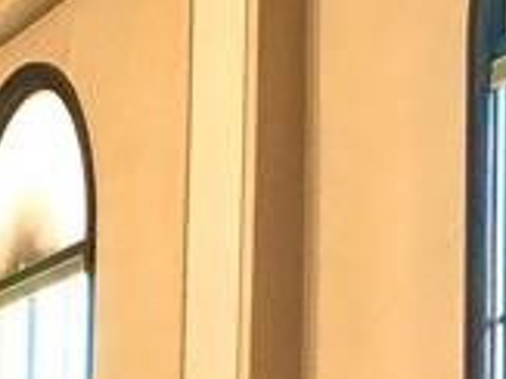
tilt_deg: +5.1
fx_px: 2658
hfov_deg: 10.5
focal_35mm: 182
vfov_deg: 8.0
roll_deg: -2.8
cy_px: 522
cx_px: -248
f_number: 2.2
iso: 25
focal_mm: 4.15
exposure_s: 1/15
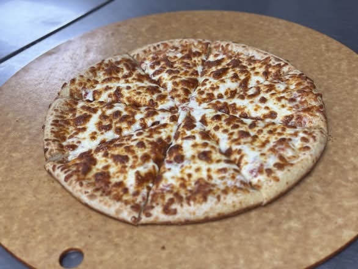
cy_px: 134
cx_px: 179
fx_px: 538
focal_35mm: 52
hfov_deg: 36.8
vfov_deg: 28.1
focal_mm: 5.96
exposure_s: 1/65
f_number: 1.6
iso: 50
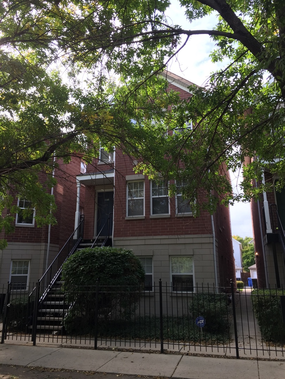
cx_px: 142
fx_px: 318
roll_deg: +0.3
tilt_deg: +16.2
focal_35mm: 29
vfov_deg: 61.7
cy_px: 190
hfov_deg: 48.2
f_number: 2.2
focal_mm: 4.15
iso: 32
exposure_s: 1/134
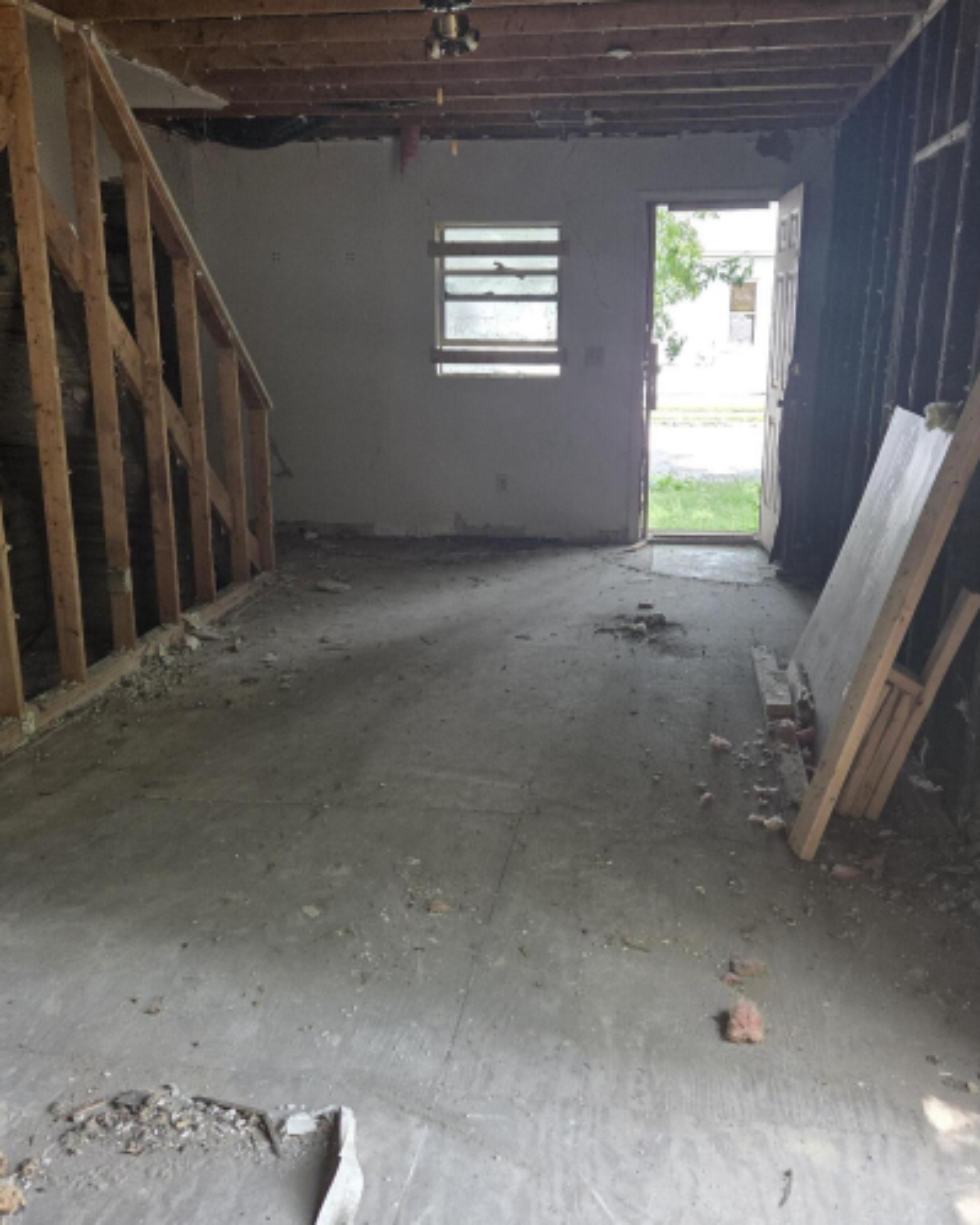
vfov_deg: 58.8
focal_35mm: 30
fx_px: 1088
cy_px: 625
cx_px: 523
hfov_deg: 48.5
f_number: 1.8
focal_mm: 5.4
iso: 100
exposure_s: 1/180
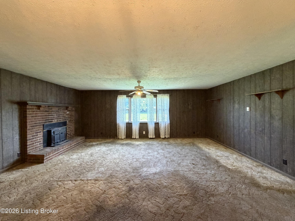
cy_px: 110
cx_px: 148
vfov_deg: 85.7
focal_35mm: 14
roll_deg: +0.9
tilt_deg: +0.1
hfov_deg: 102.1
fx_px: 119
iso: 500
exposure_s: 1/60
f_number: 2.2
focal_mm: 2.22
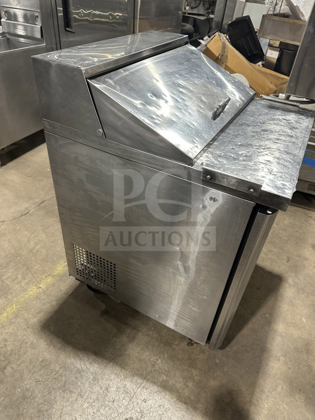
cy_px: 210
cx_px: 158
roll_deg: -8.6
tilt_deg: -37.7
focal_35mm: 24
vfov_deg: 71.6
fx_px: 291
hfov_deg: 56.8
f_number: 1.78
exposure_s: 1/62
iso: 250
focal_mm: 6.86
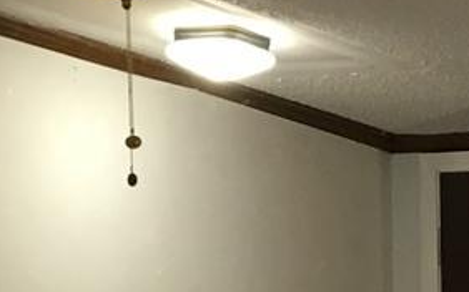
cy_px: 536
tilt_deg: -3.7
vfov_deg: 5.8
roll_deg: +1.8
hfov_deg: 9.4
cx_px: 308
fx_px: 2849
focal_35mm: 223
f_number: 2.2
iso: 80
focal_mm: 4.15
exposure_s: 1/30
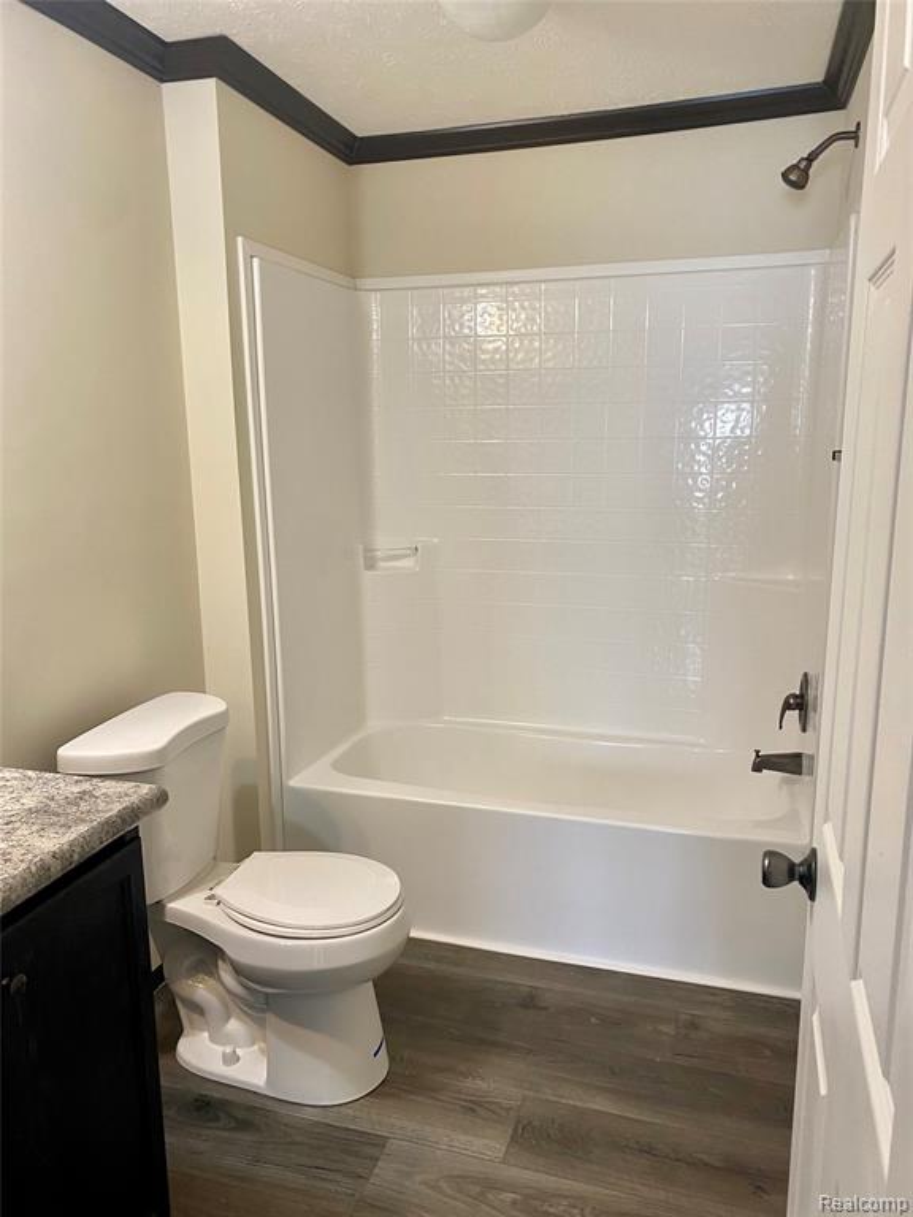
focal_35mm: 26
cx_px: 456
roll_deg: +1.2
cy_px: 608
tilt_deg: -6.5
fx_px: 914
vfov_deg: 67.3
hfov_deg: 53.1
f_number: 1.8
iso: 100
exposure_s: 1/60
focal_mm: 4.25
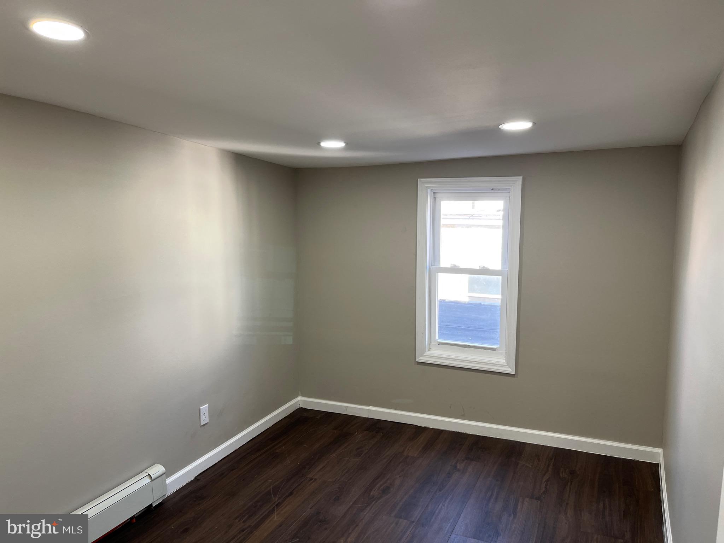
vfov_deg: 53.1
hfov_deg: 67.3
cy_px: 272
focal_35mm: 26
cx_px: 362
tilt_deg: -6.5
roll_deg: -0.2
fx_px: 544
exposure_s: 1/121
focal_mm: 5.1
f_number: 1.6
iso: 80
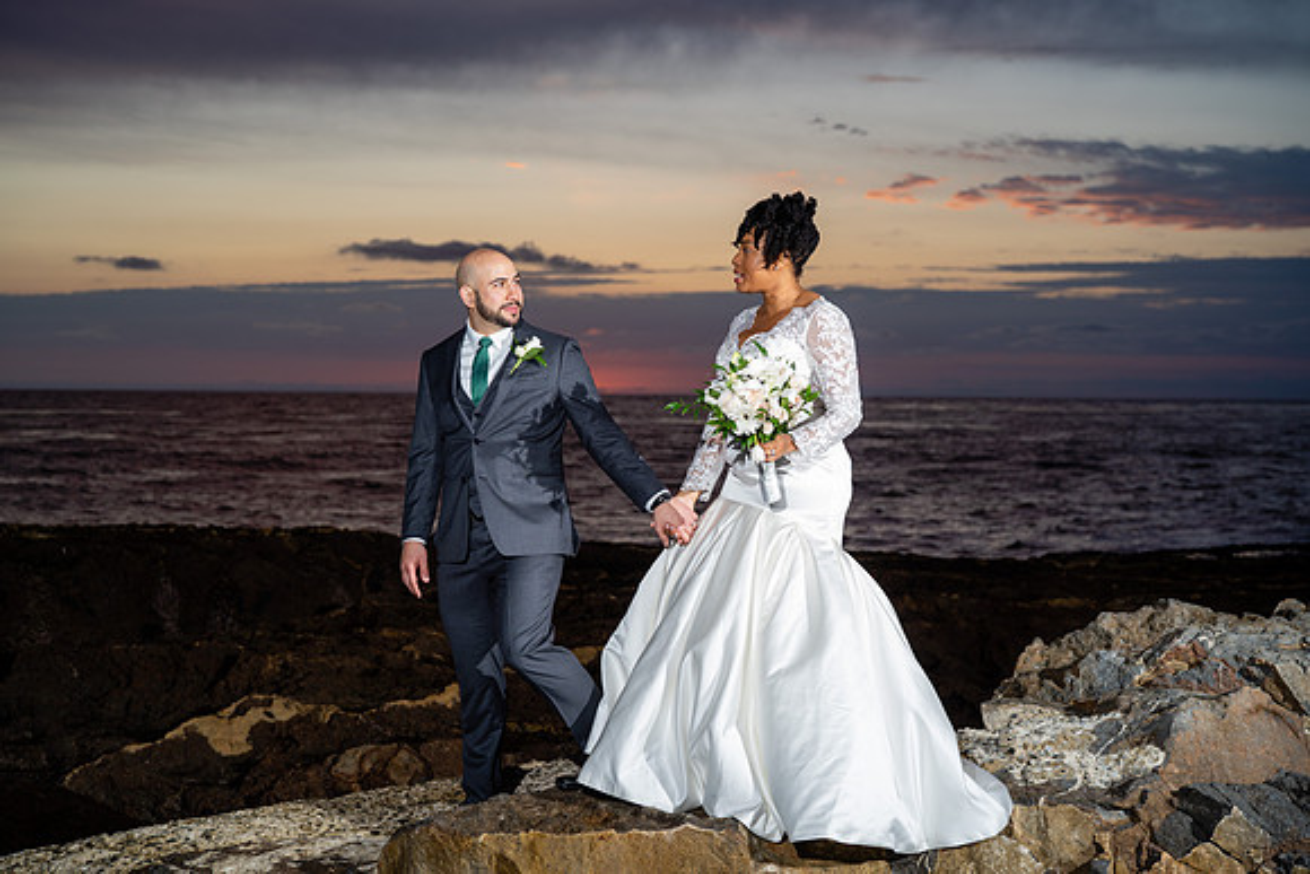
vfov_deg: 27.0
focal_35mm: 50
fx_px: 1820
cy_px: 437
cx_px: 655
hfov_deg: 39.6
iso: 50
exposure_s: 1/250
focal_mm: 50
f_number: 2.8
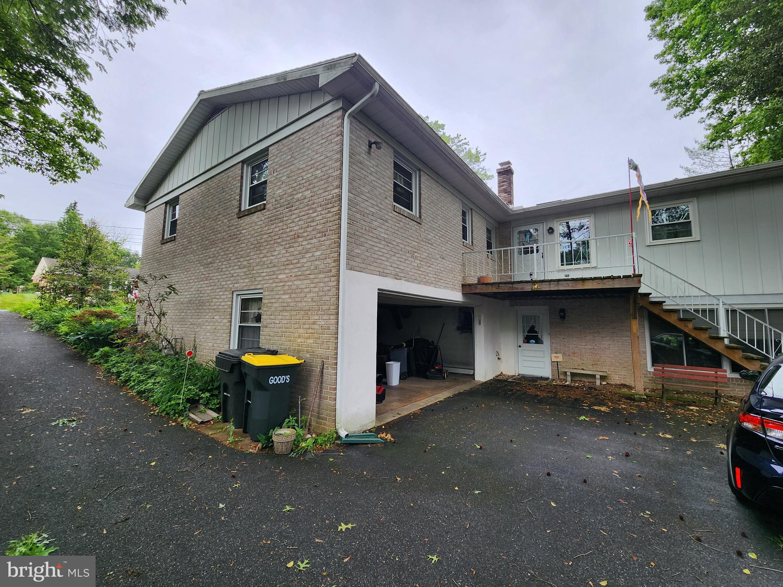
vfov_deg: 89.9
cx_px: 392
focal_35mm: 13
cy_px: 294
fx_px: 294
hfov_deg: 106.2
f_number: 2.2
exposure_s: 1/233
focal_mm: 2.2
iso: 50
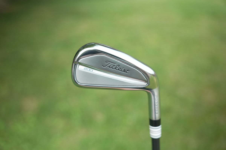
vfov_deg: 41.4
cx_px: 113
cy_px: 75
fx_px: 200
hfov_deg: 59.0
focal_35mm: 32
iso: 800
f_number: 1.8
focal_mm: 21.2
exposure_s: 1/50
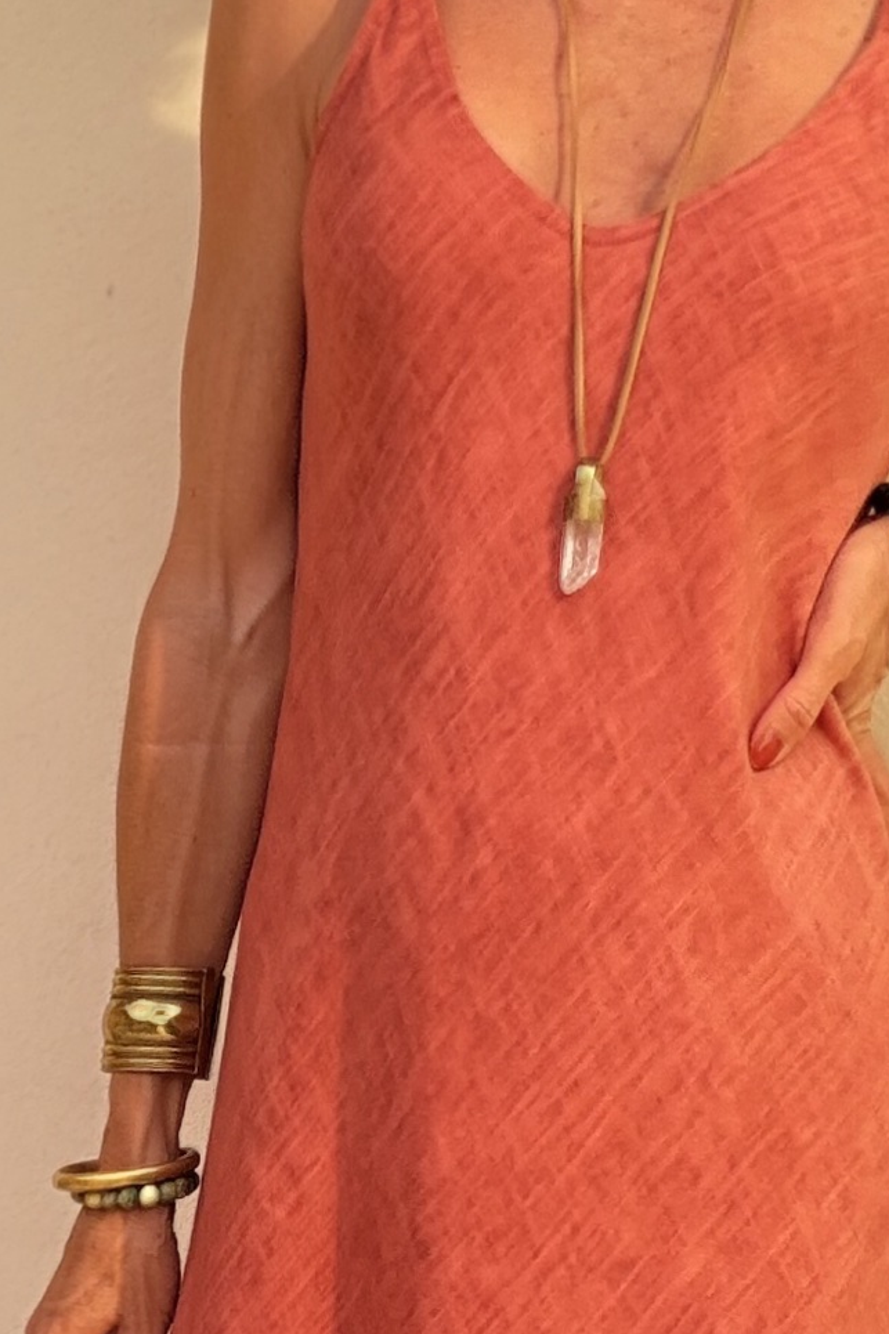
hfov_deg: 14.1
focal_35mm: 97
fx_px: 3594
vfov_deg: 20.6
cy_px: 1208
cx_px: 470
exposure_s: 1/723
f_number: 1.9
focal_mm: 2.71
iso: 25
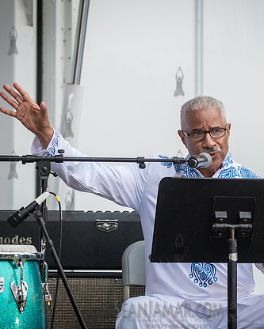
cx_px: 184
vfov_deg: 8.9
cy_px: 160
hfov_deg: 7.1
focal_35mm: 217
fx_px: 2119
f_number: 4.5
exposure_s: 1/500
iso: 1000
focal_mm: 112
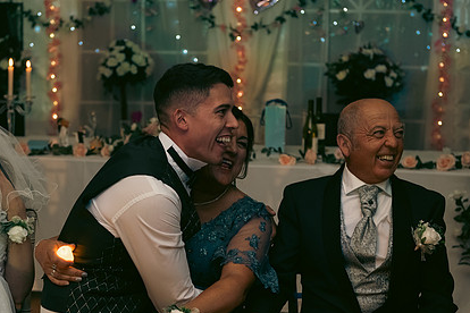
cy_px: 210
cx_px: 181
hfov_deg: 26.2
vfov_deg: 17.7
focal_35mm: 77
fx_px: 1005
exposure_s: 1/160
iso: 800
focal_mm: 55
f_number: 3.5
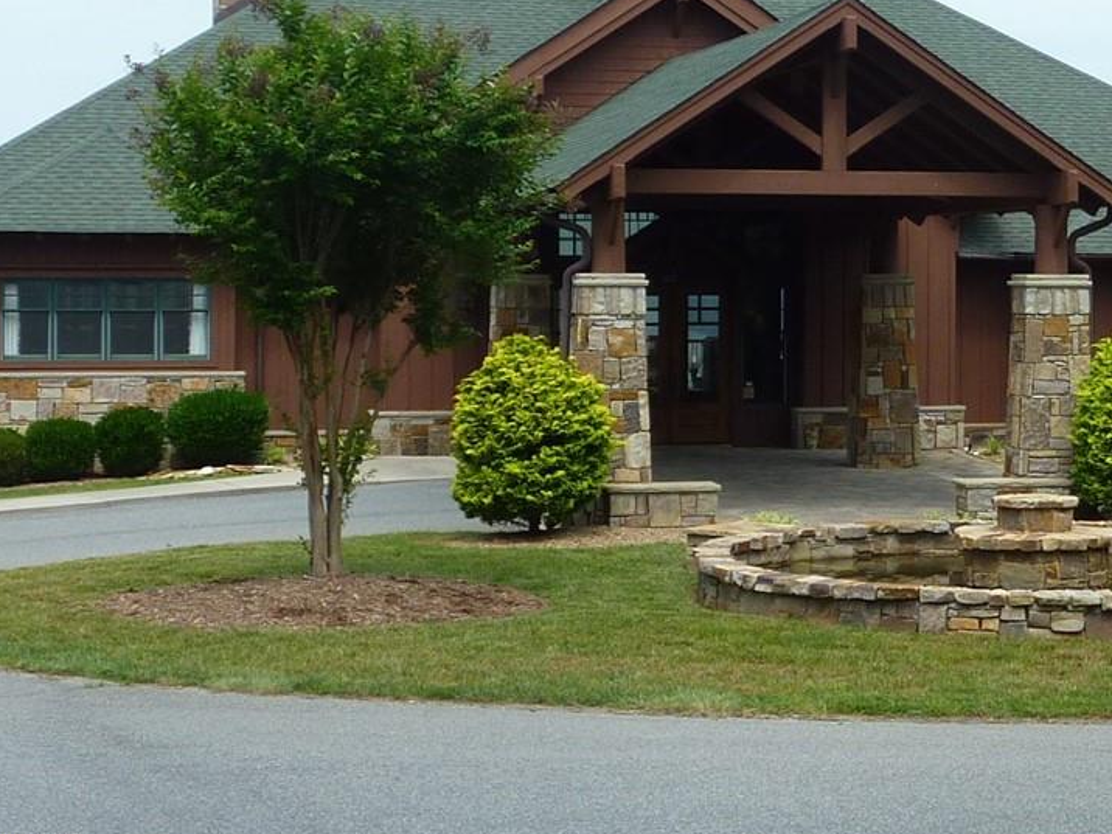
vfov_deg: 17.7
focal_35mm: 83
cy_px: 261
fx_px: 2666
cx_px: 766
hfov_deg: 23.4
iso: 80
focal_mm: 5.3
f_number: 4
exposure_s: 1/500
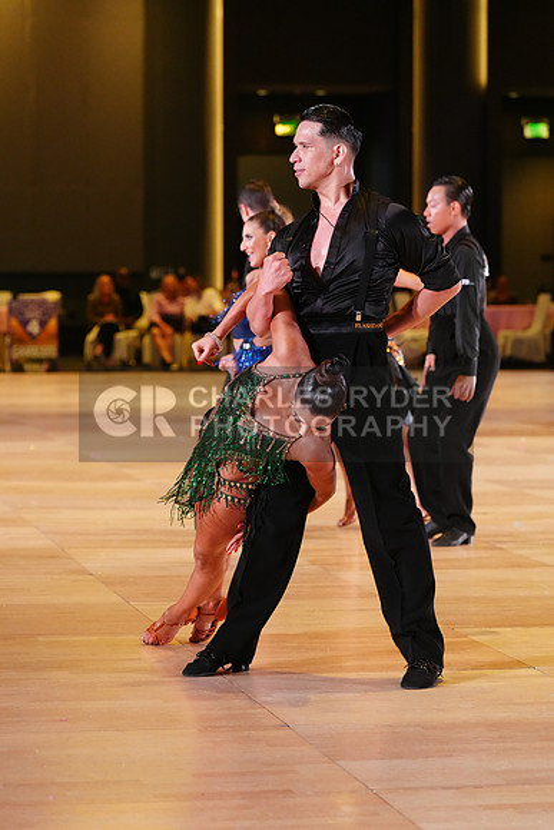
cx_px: 277
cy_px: 415
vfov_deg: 17.3
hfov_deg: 11.6
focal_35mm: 118
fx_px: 2722
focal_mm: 118
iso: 4000
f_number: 4
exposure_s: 1/400
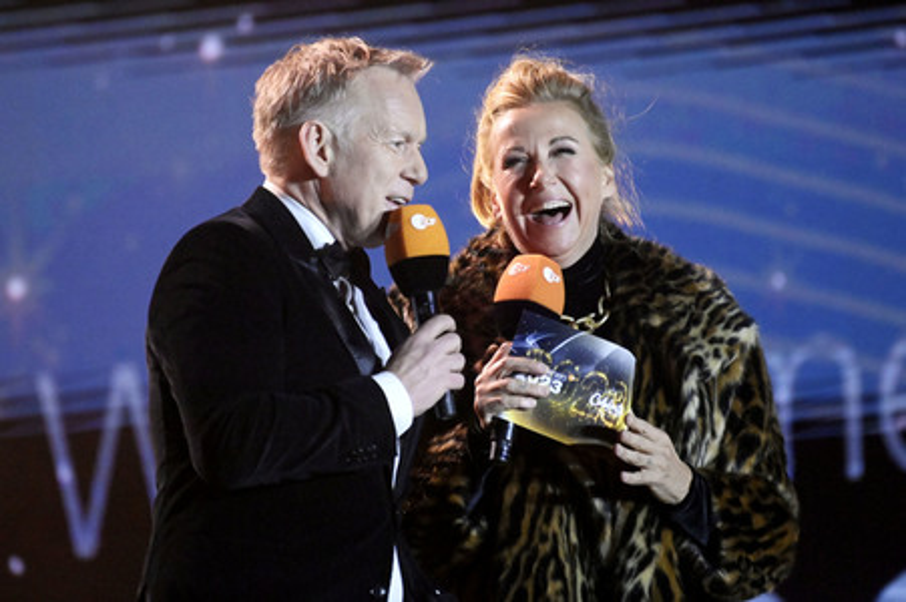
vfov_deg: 2.7
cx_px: 453
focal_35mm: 500
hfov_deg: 4.1
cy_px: 301
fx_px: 12574
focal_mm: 500
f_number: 5.6
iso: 12800
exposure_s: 1/800
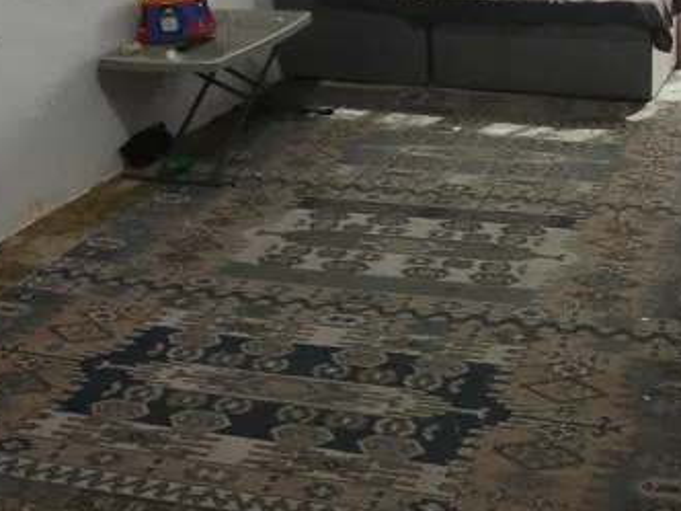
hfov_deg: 36.1
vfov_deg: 27.1
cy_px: 55
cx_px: 494
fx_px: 1023
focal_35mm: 52
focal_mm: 3.98
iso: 250
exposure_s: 1/50
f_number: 1.8
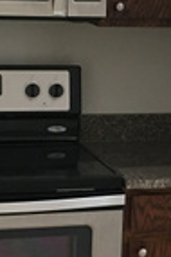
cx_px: 135
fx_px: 964
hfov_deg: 10.1
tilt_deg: -10.5
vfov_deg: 15.2
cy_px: 158
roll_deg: -1.7
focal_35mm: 135
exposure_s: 1/15
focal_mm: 4.15
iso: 64
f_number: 2.2
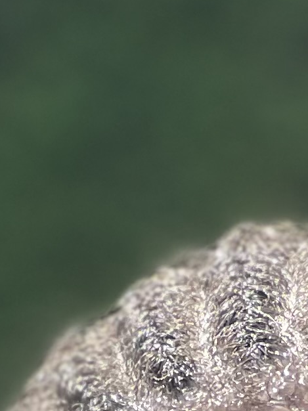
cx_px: 346
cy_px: 1167
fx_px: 5888
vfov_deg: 3.9
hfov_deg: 3.0
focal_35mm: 496
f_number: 2.8
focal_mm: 9
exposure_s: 1/100
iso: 32
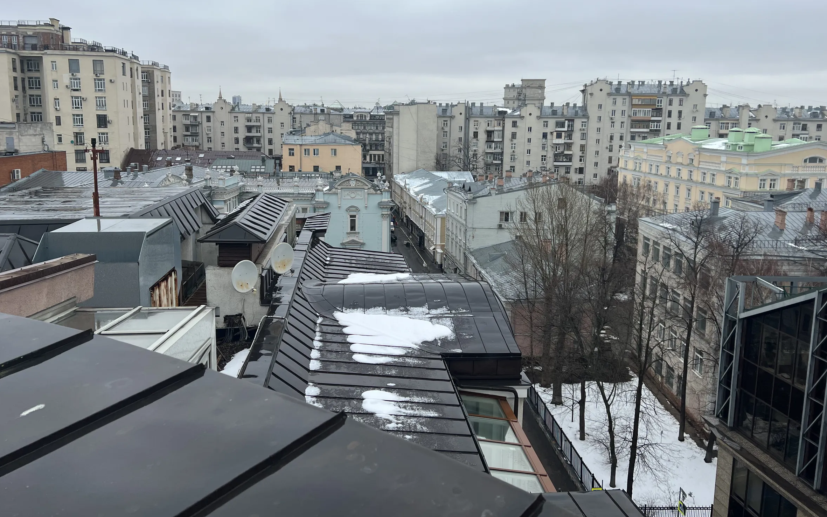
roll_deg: -0.1
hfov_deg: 66.5
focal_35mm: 28
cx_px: 410
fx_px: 631
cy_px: 208
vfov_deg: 44.3
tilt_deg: -9.0
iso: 50
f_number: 1.5
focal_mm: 5.7
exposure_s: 1/1209
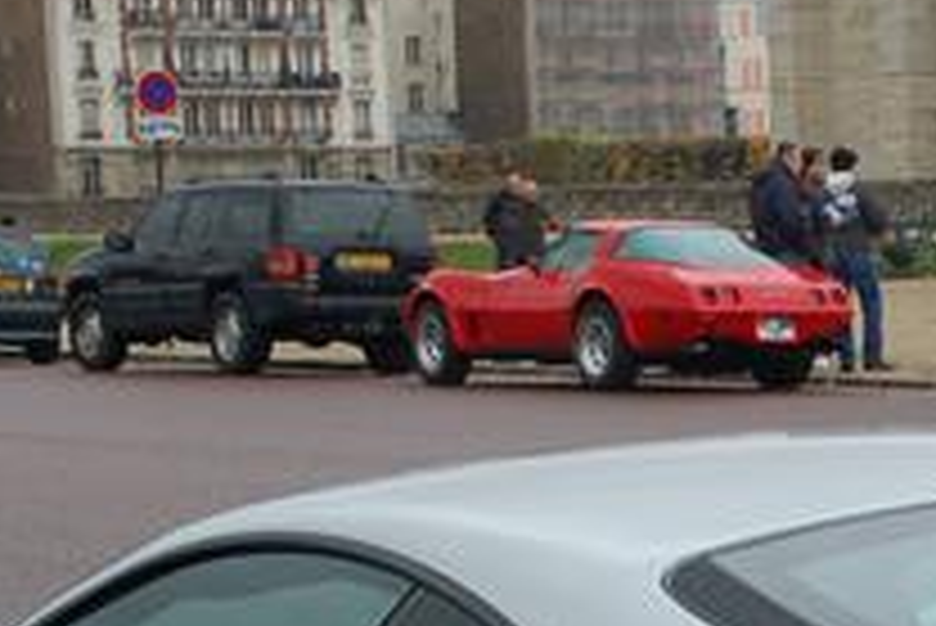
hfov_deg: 13.4
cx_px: 1006
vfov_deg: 8.8
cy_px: 1009
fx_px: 3922
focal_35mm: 151
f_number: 7.1
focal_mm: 29
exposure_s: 1/200
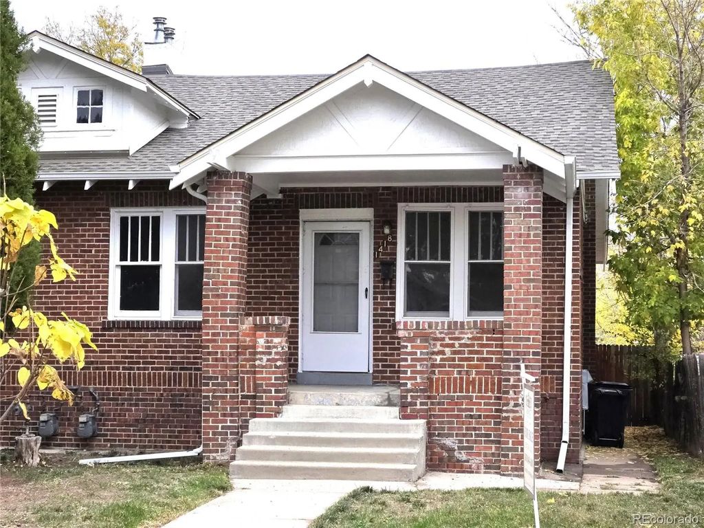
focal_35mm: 69
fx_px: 1403
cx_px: 352
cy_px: 264
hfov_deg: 28.2
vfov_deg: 21.3
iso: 25
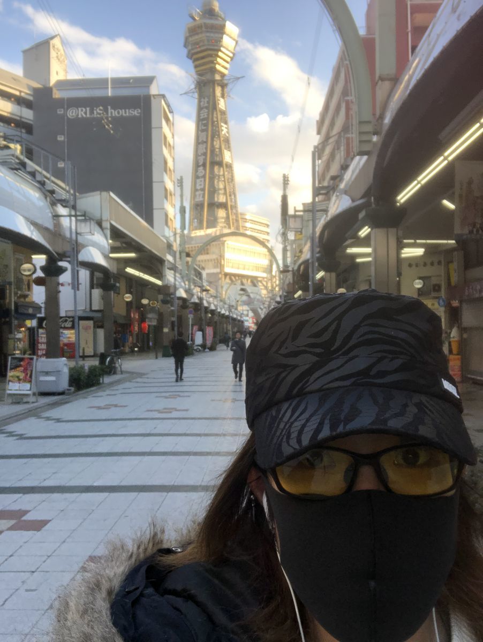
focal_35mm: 32
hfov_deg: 44.2
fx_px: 594
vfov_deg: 56.8
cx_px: 242
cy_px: 321
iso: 20
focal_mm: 2.87
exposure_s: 1/226
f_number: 2.2
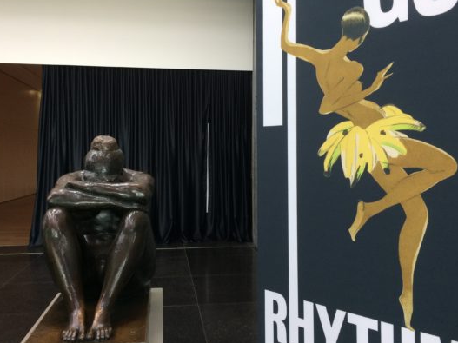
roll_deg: +0.7
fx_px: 437
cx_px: 222
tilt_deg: -0.8
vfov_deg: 42.9
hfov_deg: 55.4
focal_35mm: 33
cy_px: 161
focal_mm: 4.15
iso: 80
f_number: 2.2
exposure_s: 1/33
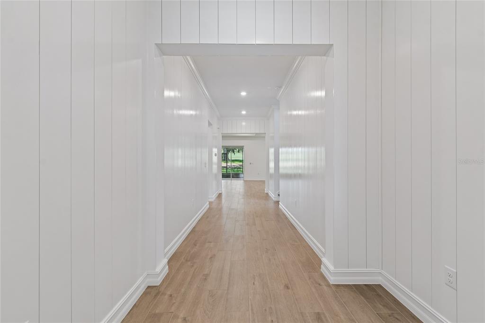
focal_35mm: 15
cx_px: 242
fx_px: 202
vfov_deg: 77.3
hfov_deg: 100.4
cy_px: 162
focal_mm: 10
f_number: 7.1
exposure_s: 1/3.33
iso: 100
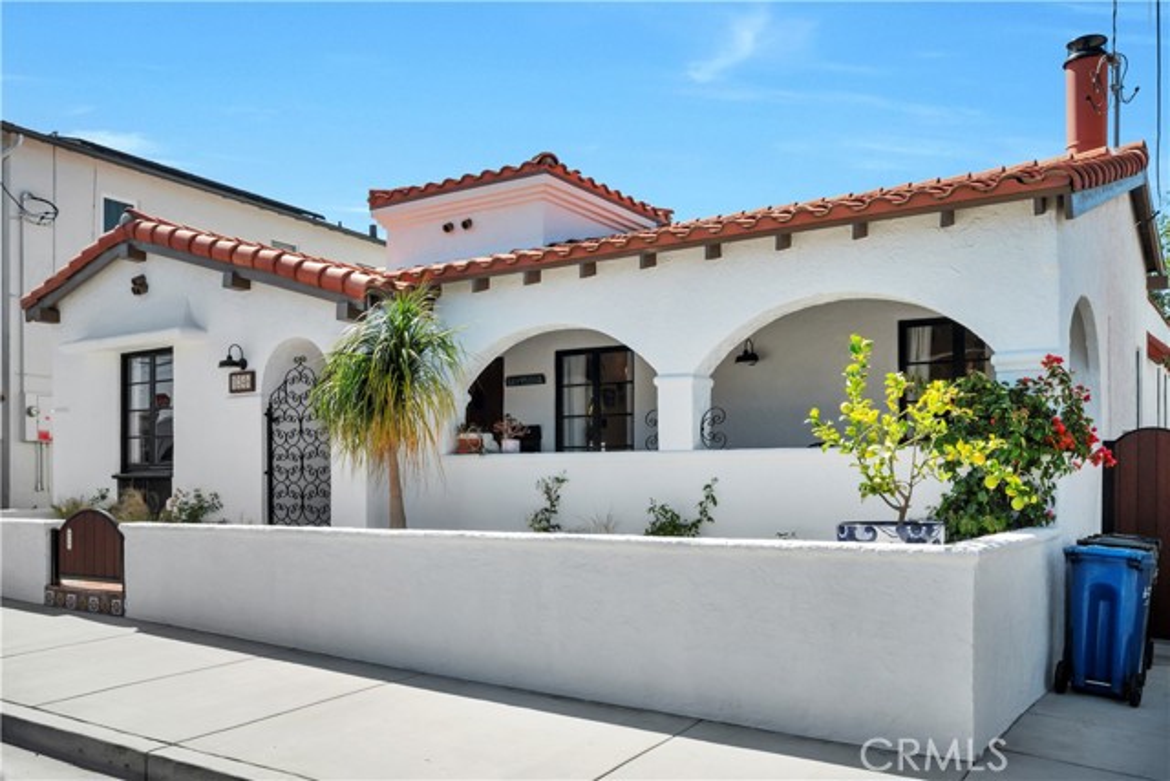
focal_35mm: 30
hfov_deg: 62.8
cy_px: 390
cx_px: 585
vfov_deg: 44.3
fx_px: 959
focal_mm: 29.5
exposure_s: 1/400
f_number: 13
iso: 1600
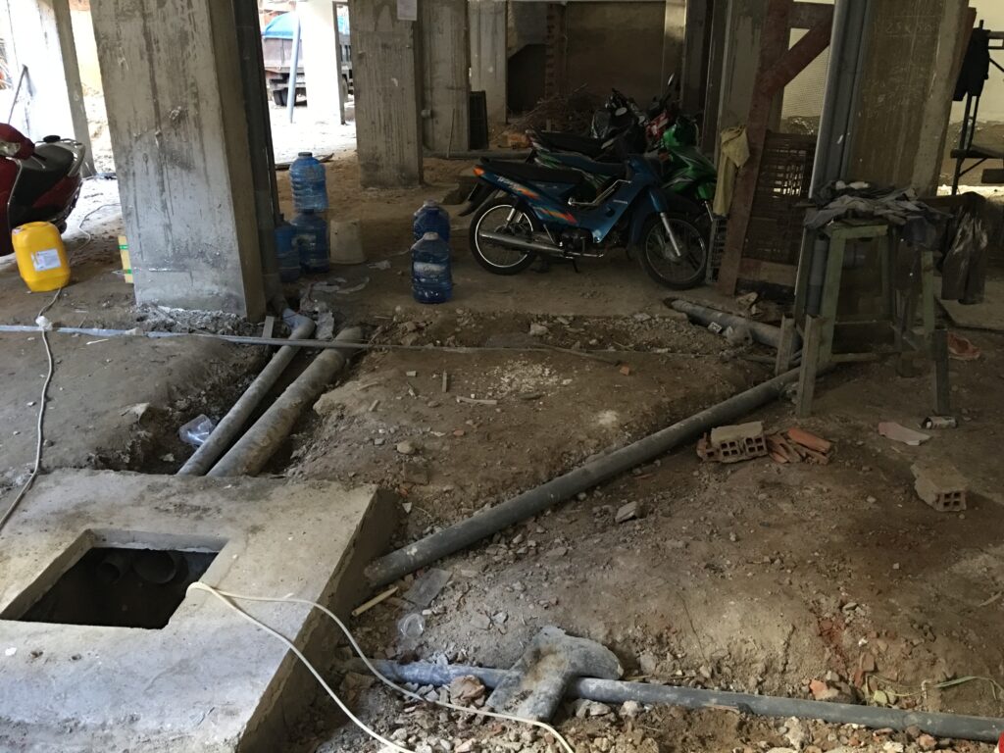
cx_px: 502
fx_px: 841
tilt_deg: -21.0
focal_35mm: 29
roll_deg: +0.4
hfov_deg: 61.7
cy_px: 376
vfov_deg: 48.2
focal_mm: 4.15
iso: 160
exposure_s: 1/8
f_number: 2.2
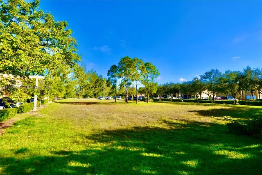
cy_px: 88
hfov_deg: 100.4
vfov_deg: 77.3
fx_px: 109
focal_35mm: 15
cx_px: 131
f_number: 6.3
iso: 100
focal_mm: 10
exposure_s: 1/160
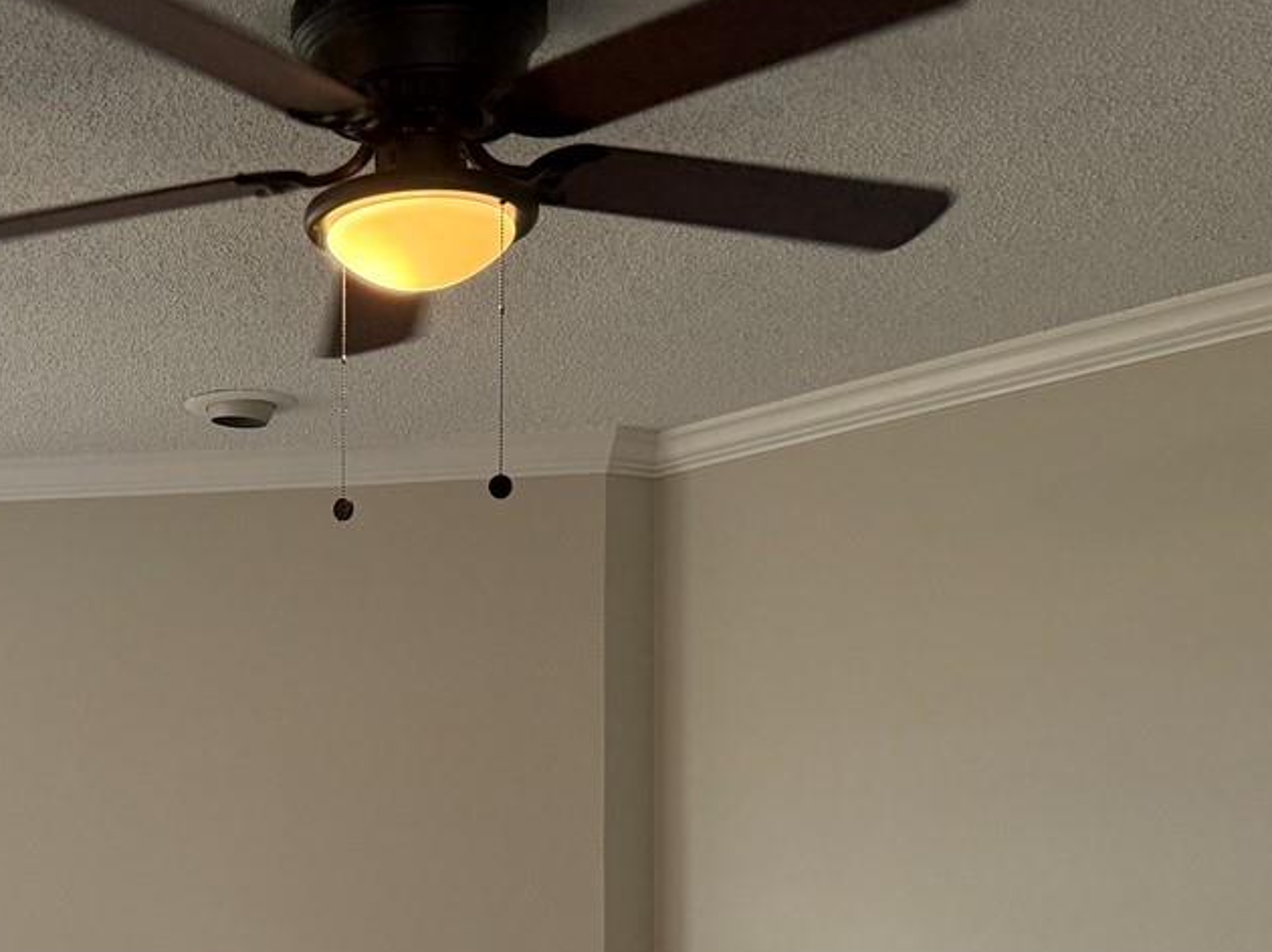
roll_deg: +0.0
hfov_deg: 30.4
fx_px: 2241
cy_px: 934
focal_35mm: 61
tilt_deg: +0.8
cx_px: 137
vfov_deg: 23.1
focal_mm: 6.76
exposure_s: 1/122
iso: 200
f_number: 1.78
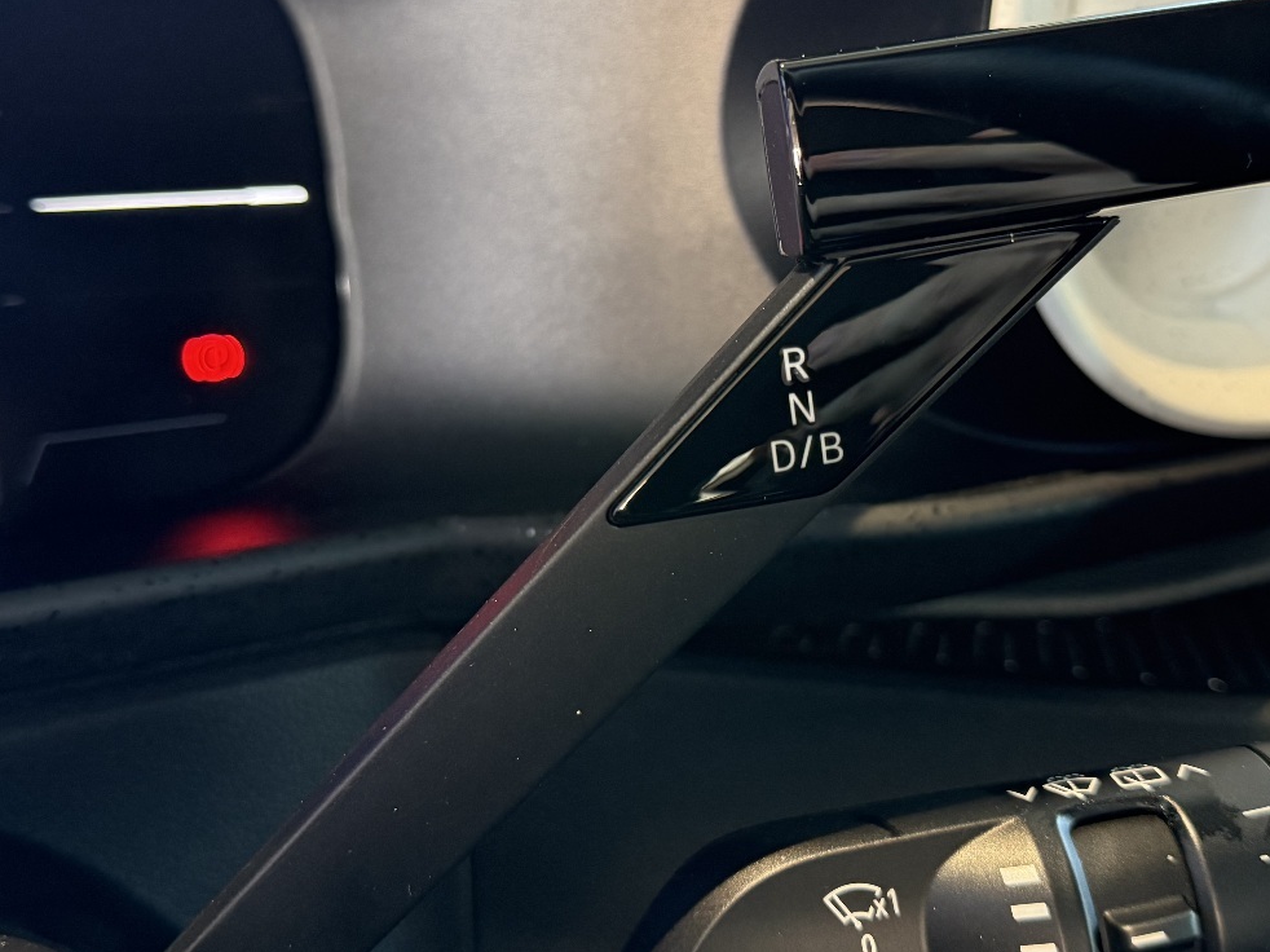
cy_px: 392
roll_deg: -6.0
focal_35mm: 44
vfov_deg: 32.8
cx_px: 678
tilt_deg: -19.1
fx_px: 1614
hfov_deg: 42.9
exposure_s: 1/50
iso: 400
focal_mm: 6.76
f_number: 1.78
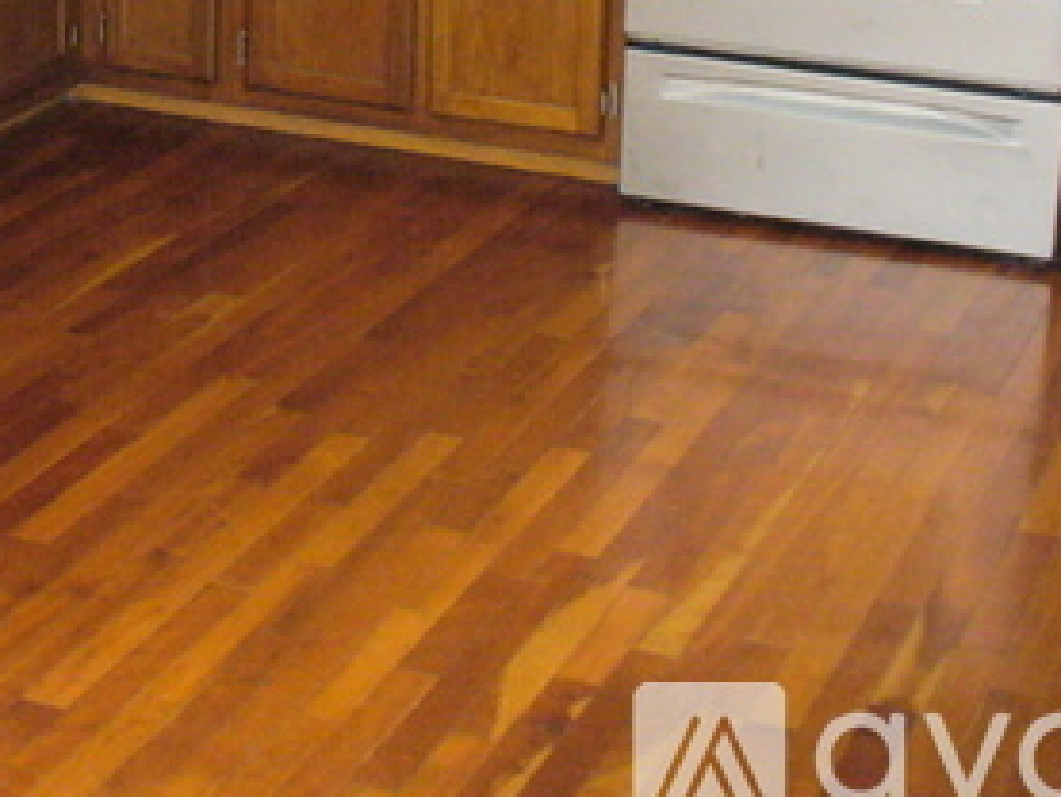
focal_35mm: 89
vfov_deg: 16.0
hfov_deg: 21.2
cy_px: -123
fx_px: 2729
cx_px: -25
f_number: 2.8
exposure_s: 1/30
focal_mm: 6.1
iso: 400
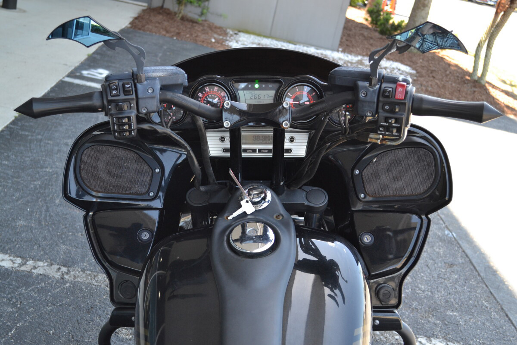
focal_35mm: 48
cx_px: 258
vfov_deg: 28.1
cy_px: 172
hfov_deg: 41.1
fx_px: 689
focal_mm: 32
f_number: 5.6
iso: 360
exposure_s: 1/125
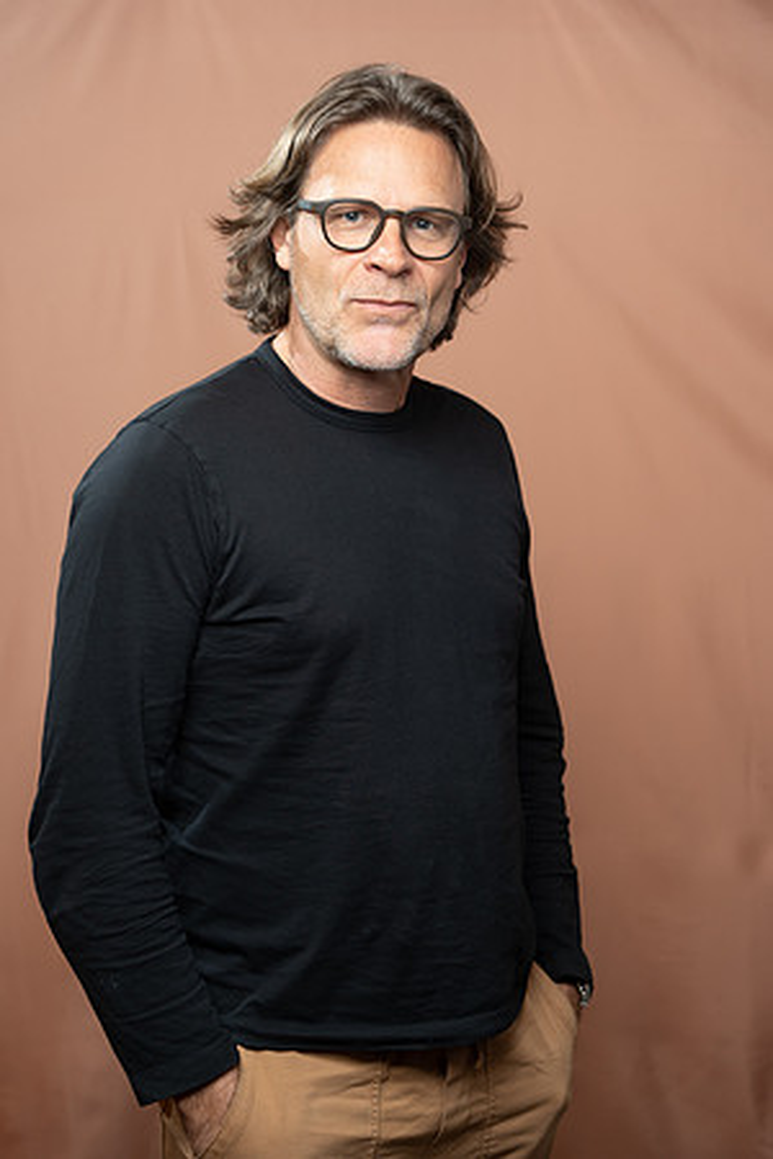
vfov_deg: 27.7
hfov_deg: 18.7
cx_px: 386
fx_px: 2351
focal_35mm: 73
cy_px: 580
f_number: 4
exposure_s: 1/160
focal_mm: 73
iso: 320
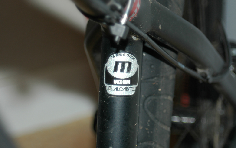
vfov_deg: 8.5
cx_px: 118
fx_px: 990
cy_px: 75
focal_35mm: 154
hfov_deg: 13.6
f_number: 5.6
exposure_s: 1/500
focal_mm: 100
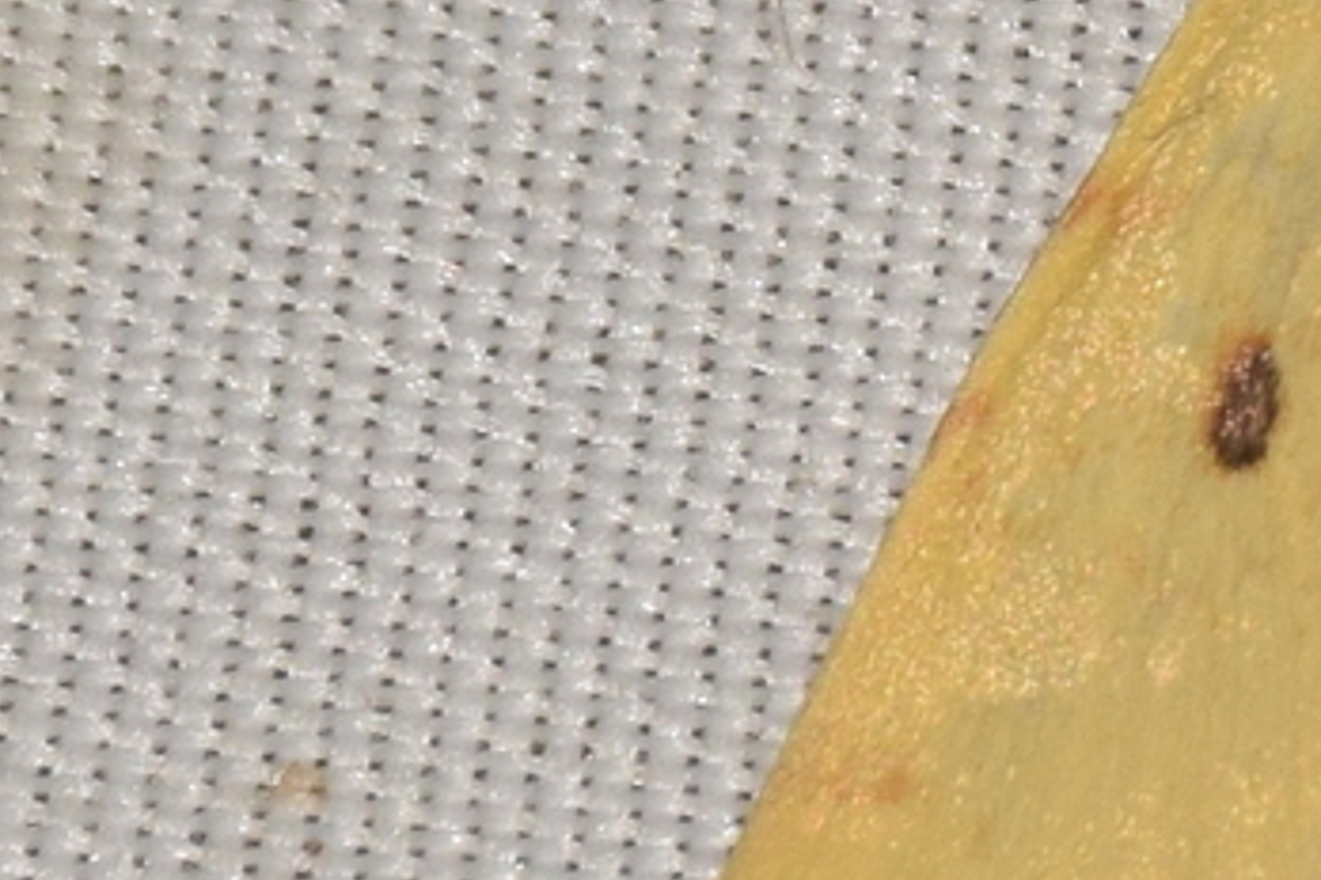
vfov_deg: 2.4
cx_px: 1670
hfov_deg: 3.6
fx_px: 21244
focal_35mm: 579
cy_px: 209
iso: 500
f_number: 14
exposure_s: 1/160
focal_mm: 140
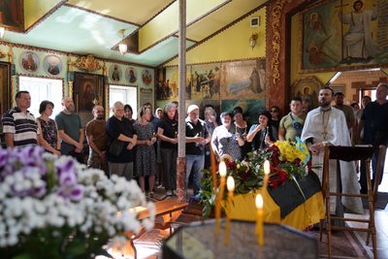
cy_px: 130
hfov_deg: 54.4
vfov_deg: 37.9
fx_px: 377
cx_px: 194
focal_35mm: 35
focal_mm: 35
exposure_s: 1/100
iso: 500
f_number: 2.8
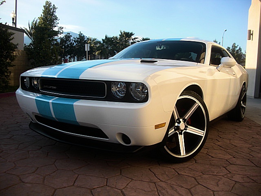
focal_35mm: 36
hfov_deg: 51.4
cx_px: 130
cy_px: 98
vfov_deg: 39.7
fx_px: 271
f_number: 2.8
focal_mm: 6.3
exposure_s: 1/250
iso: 50
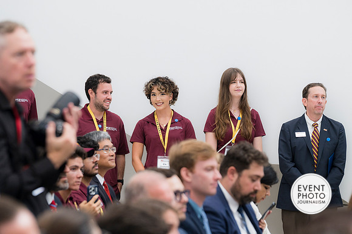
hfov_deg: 9.9
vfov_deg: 6.6
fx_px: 2033
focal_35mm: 208
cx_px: 176
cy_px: 117
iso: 160
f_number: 4
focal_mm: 139
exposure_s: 1/160
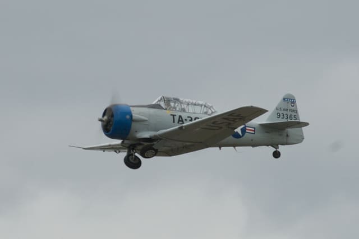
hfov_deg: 6.9
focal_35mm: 300
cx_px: 180
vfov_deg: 4.6
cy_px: 120
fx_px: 2992
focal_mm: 200
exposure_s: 1/250
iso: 250
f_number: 13
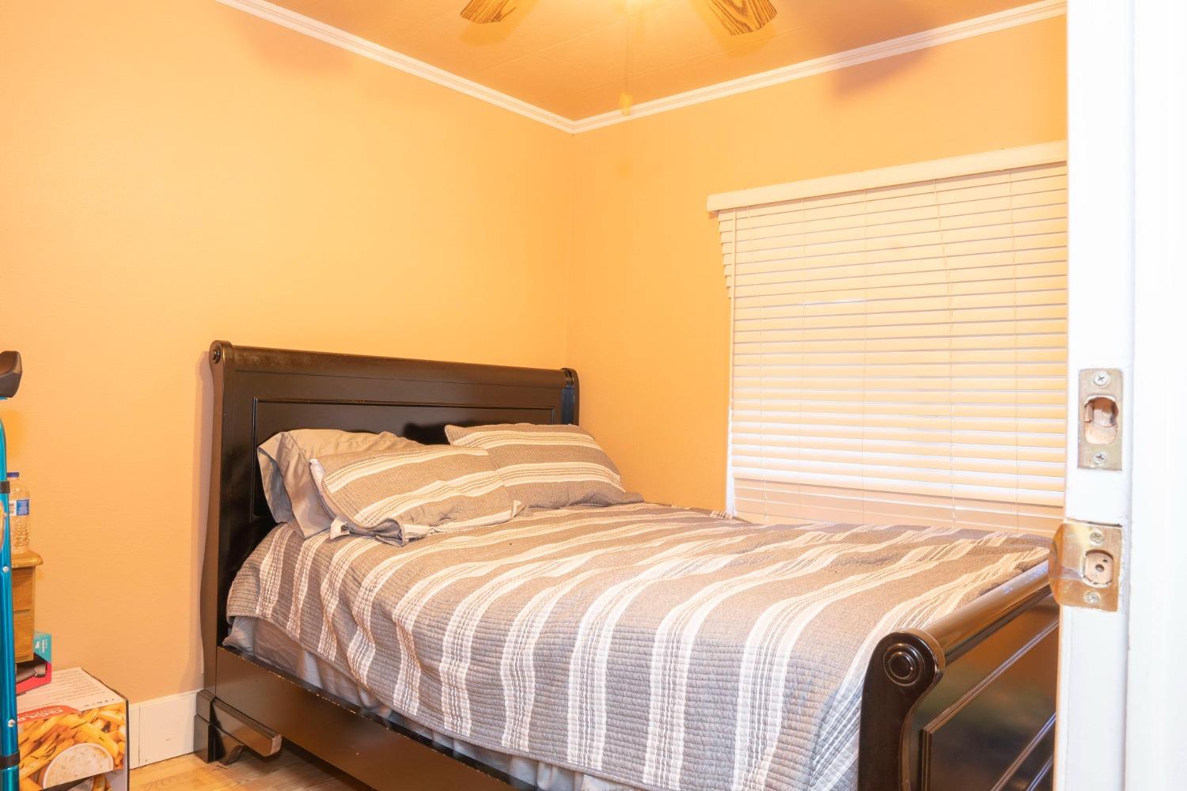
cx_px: 594
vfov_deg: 53.1
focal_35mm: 24
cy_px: 396
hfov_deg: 73.7
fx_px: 791
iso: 100
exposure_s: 2.5
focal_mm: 16
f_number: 11
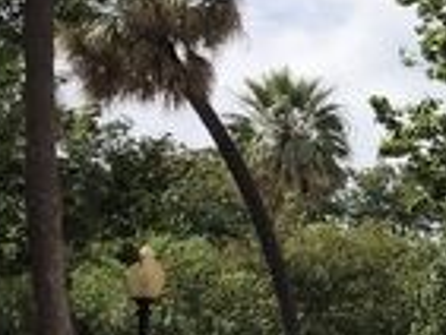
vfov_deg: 9.3
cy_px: 278
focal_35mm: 159
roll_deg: -1.9
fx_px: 2050
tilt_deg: +5.4
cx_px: 810
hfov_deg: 11.5
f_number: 1.8
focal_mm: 4
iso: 20
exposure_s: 1/3040
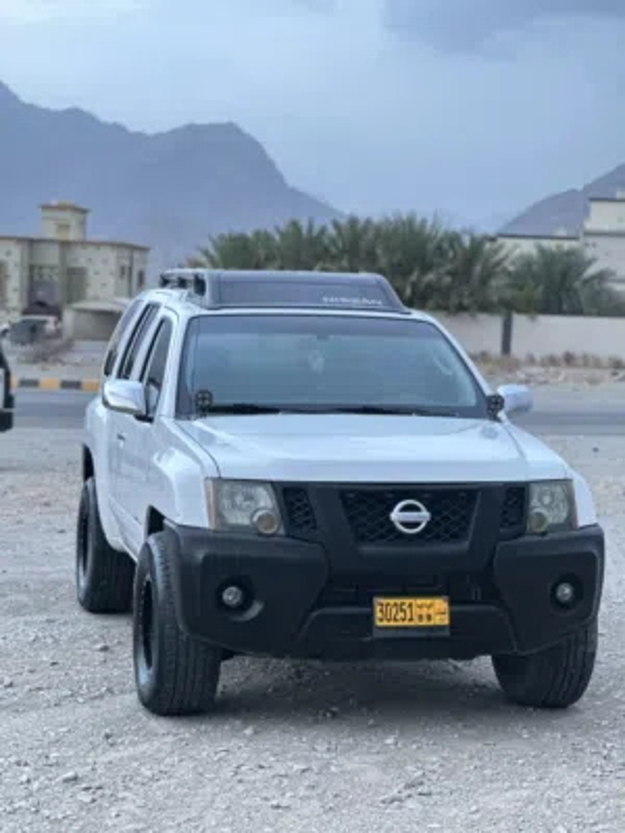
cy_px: 416
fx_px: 1854
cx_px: 312
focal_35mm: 77
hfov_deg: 19.1
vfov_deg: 25.3
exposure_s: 1/21
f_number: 2.8
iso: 500
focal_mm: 9
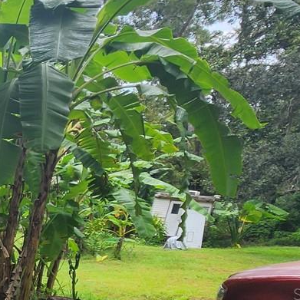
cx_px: -248
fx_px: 461
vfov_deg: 33.3
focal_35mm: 47
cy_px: 294
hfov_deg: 21.7
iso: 50
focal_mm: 2.2
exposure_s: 1/220
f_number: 2.2
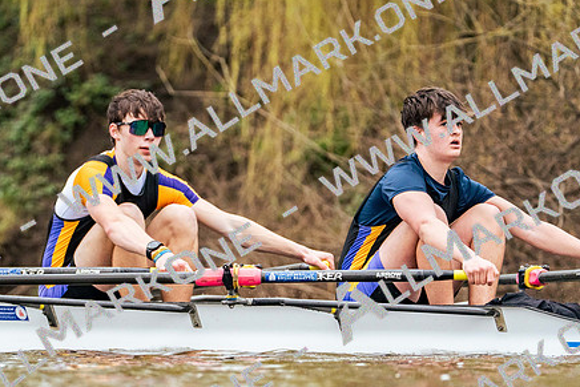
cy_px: 219
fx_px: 6688
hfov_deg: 5.0
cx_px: 222
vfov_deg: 3.3
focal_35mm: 415
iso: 5000
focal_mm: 312
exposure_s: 1/2000
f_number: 6.3
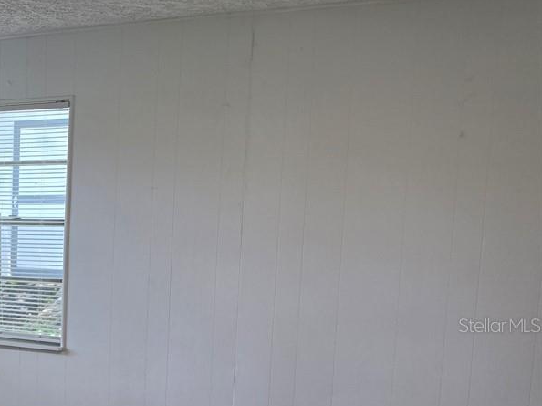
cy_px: 325
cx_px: -185
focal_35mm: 62
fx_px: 970
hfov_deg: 26.0
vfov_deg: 23.3
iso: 64
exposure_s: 1/180
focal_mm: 6.5
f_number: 1.4
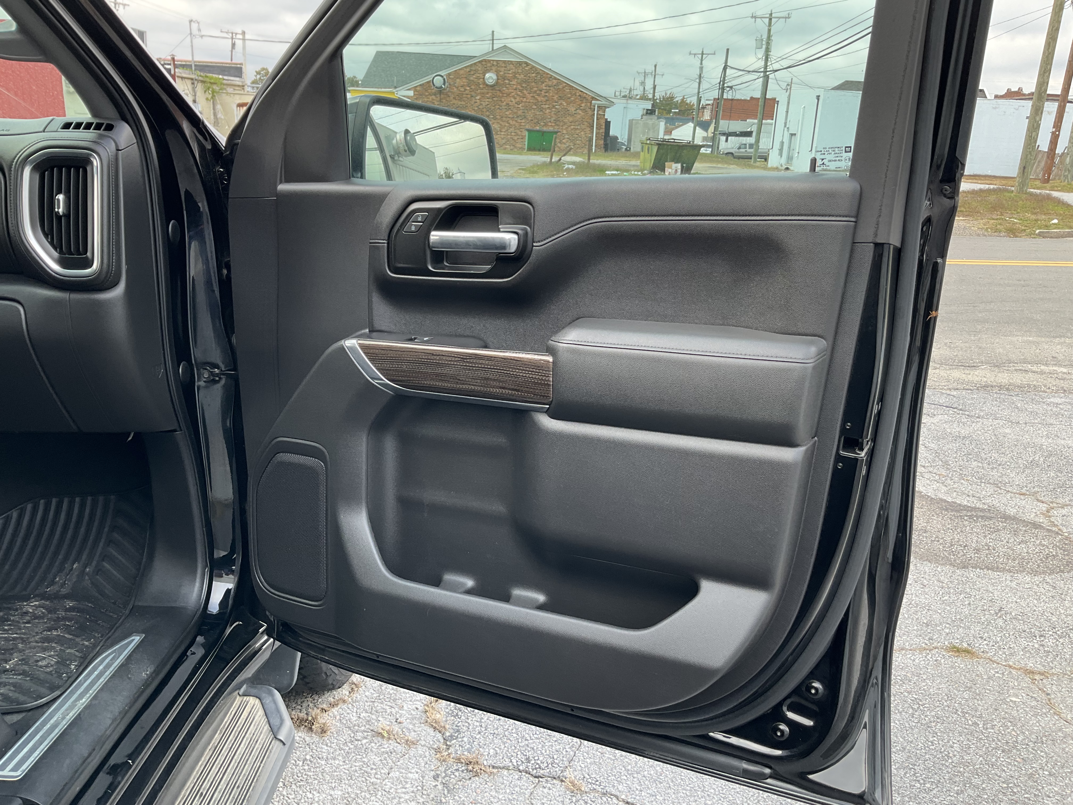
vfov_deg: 48.2
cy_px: 402
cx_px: 536
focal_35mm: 29
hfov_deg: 61.7
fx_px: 899
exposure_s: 1/143
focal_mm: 3
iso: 20
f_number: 1.8
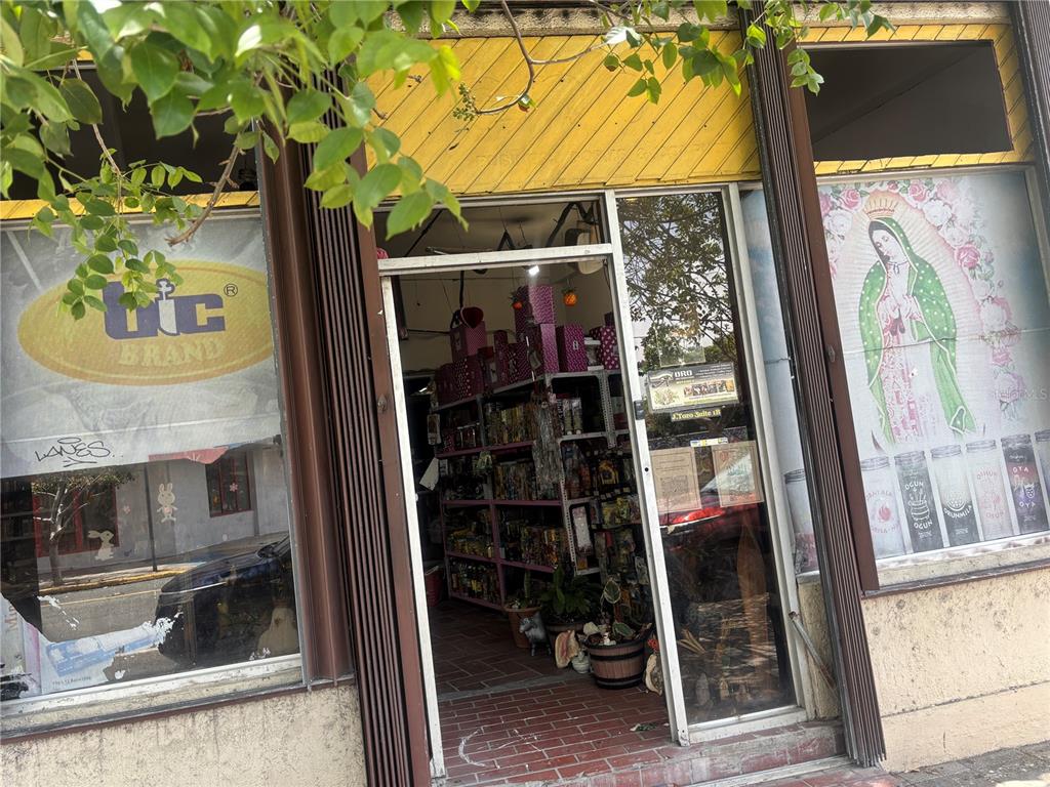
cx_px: 525
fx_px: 789
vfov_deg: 53.1
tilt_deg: +4.8
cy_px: 394
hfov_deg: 67.3
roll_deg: +6.5
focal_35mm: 26
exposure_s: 1/138
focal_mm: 5.96
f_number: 1.6
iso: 32
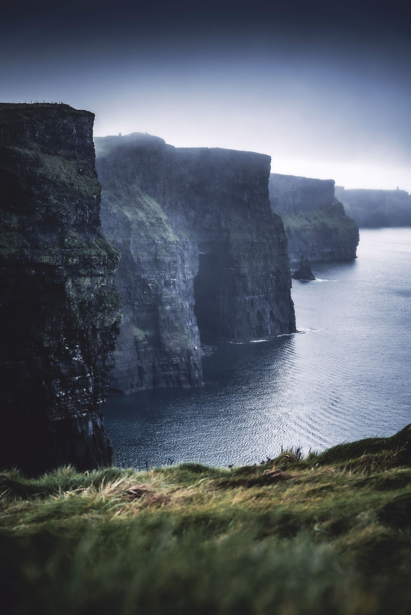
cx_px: 206
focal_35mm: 60
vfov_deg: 33.4
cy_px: 308
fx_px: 1027
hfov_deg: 22.6
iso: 160
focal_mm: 60
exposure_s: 1/200
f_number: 4.5
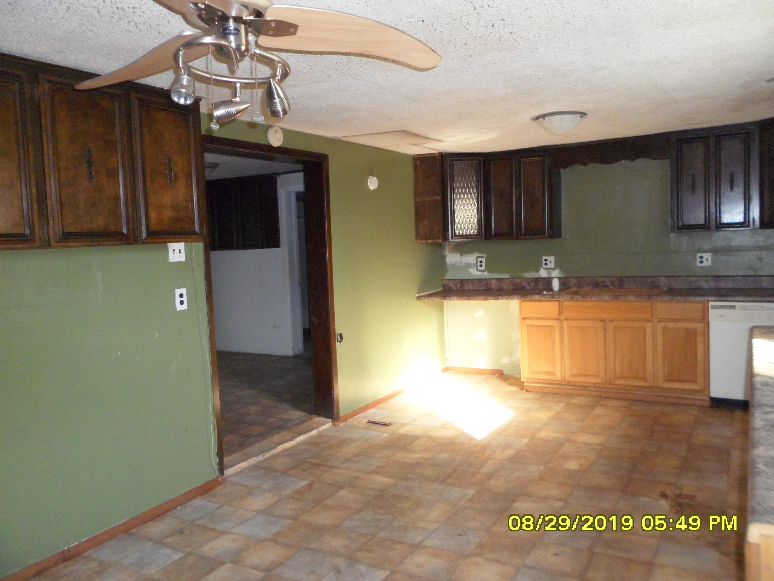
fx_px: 604
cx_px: 387
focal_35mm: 27
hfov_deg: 65.3
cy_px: 290
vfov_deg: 51.4
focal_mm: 4.9
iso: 480
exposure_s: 1/45
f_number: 3.5
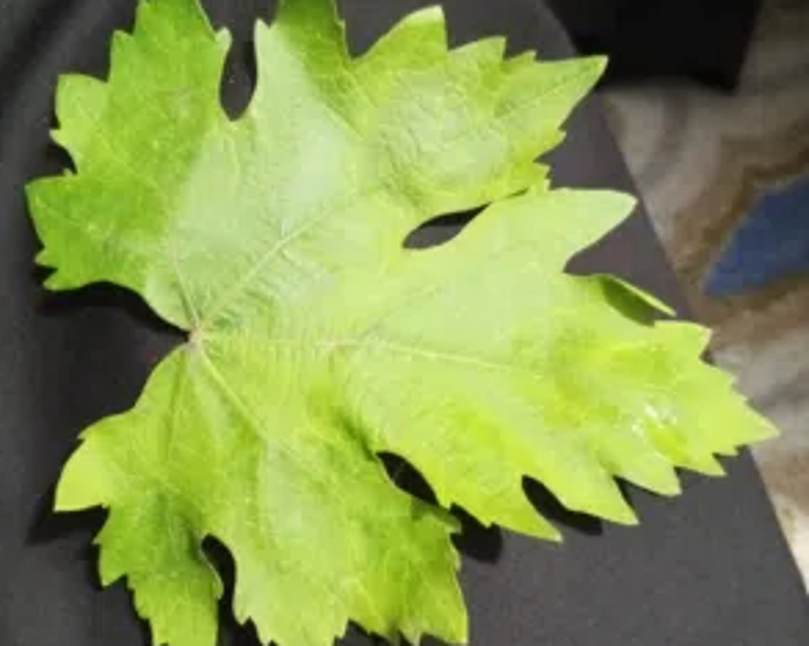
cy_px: 351
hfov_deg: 50.3
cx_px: 406
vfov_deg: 41.1
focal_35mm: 36
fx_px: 861
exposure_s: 1/20
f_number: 1.6
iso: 5309
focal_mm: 4.19
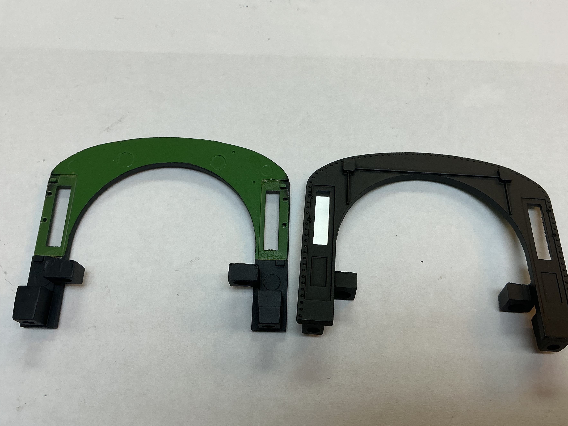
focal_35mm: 33
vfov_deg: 42.9
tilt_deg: -68.3
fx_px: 541
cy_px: 206
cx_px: 303
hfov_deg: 55.3
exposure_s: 1/100
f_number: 1.8
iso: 25
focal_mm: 3
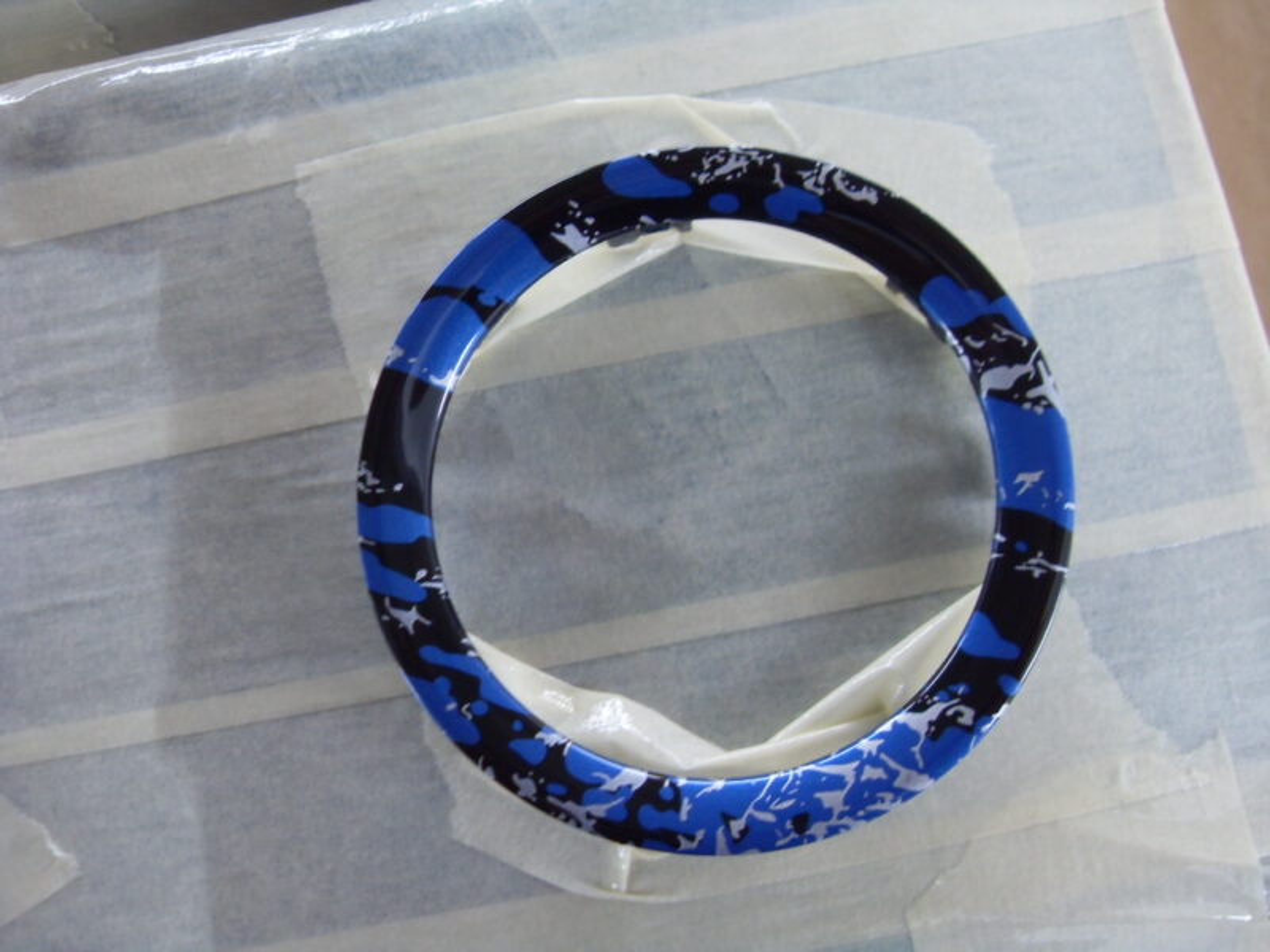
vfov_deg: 40.7
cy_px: 476
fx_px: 1284
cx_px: 635
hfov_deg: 52.6
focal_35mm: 35
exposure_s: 1/45
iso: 200
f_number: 2.8
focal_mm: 6.3
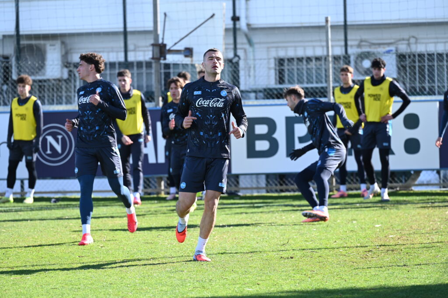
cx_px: 224
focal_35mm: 200
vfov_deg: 6.9
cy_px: 149
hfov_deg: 10.3
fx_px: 2487
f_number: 4
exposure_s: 1/1250
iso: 400
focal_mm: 200
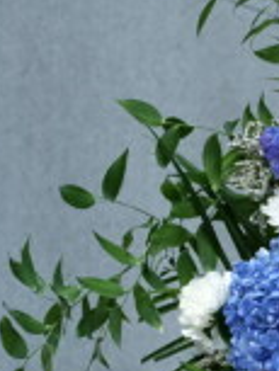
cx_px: 604
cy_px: 452
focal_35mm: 448
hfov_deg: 3.3
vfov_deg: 4.4
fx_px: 4808
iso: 200
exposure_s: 1/320
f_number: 5.6
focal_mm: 59.6
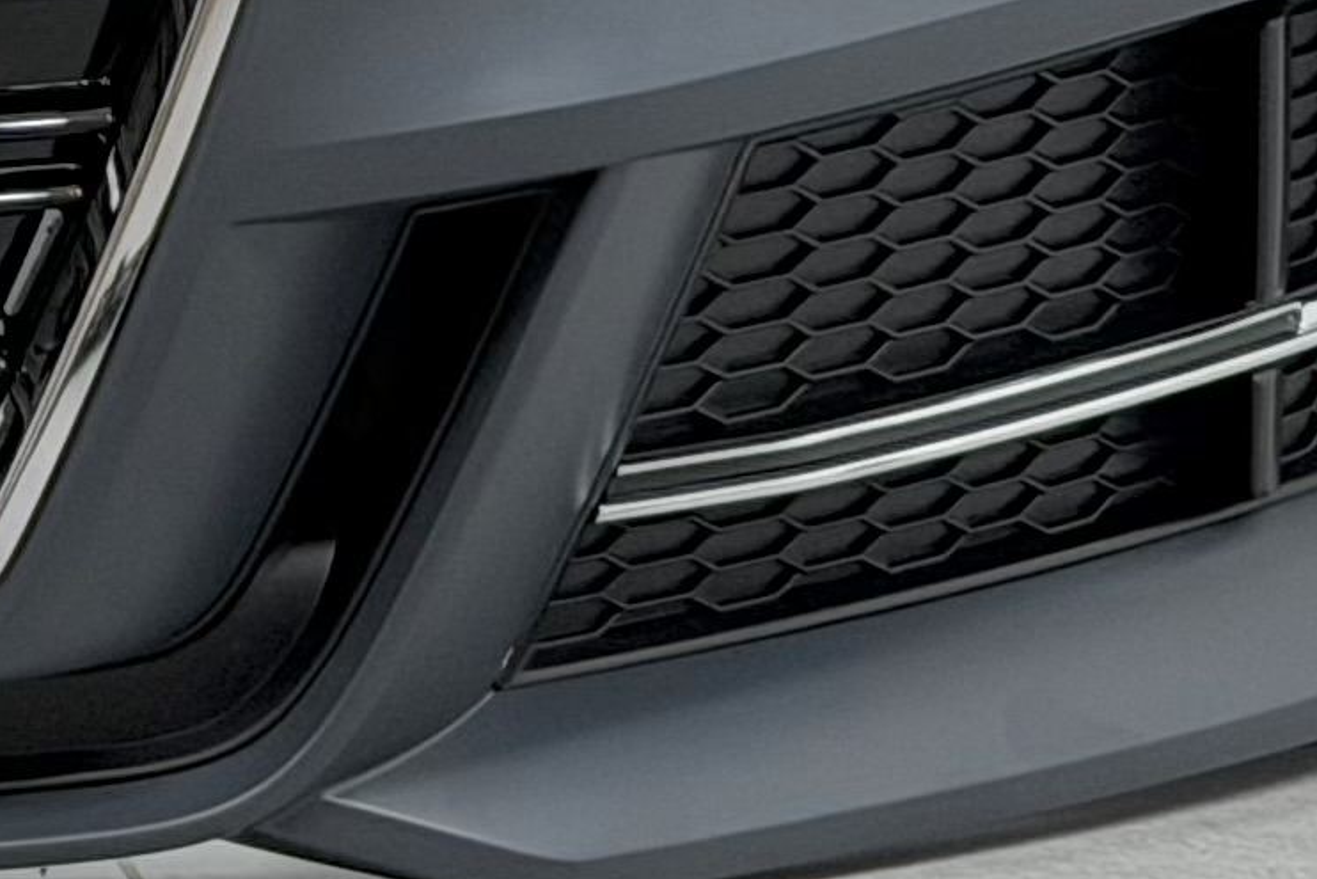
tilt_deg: -8.4
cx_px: -1350
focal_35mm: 252
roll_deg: +0.1
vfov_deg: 5.5
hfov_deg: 7.8
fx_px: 9220
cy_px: 150
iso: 50
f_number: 1.78
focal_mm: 6.76
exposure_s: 1/209
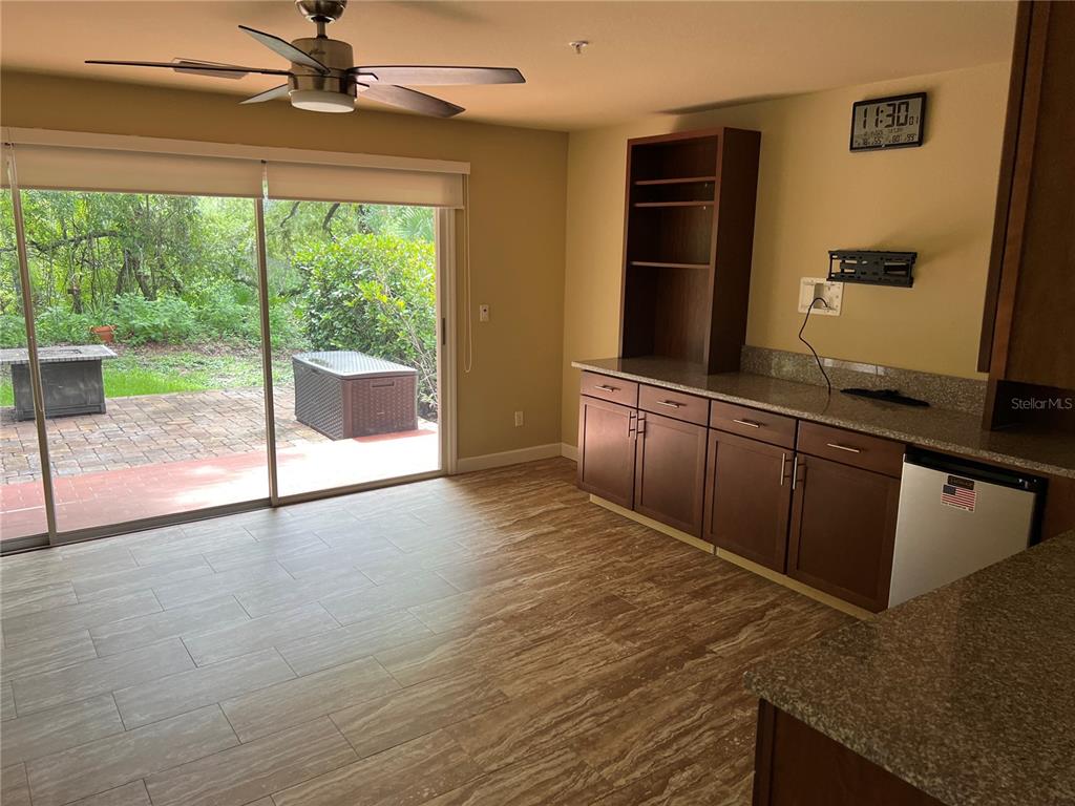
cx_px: 538
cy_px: 403
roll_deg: -0.4
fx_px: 807
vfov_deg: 53.1
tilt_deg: -11.8
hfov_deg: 67.3
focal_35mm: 26
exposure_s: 1/121
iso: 100
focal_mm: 5.7
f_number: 1.5
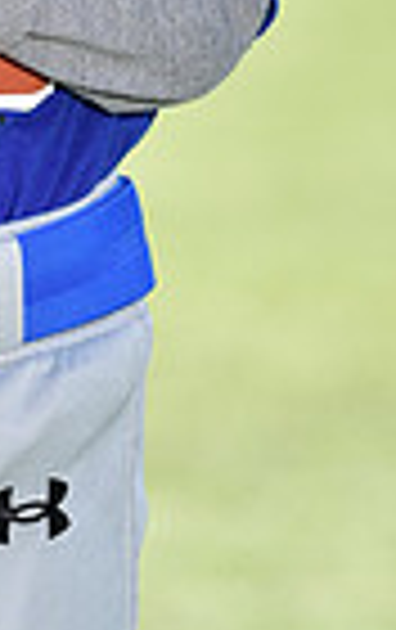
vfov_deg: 2.5
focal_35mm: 843
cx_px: -29
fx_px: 14497
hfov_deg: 1.6
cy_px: -333
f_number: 5.6
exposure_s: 1/250
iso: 100
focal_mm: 200
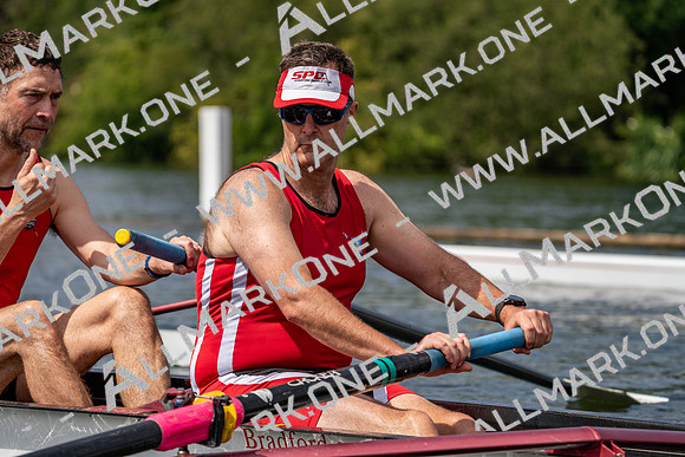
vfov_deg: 6.9
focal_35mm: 200
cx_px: 342
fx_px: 3806
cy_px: 228
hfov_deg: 10.3
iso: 160
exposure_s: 1/1600
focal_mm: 200
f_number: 5.6
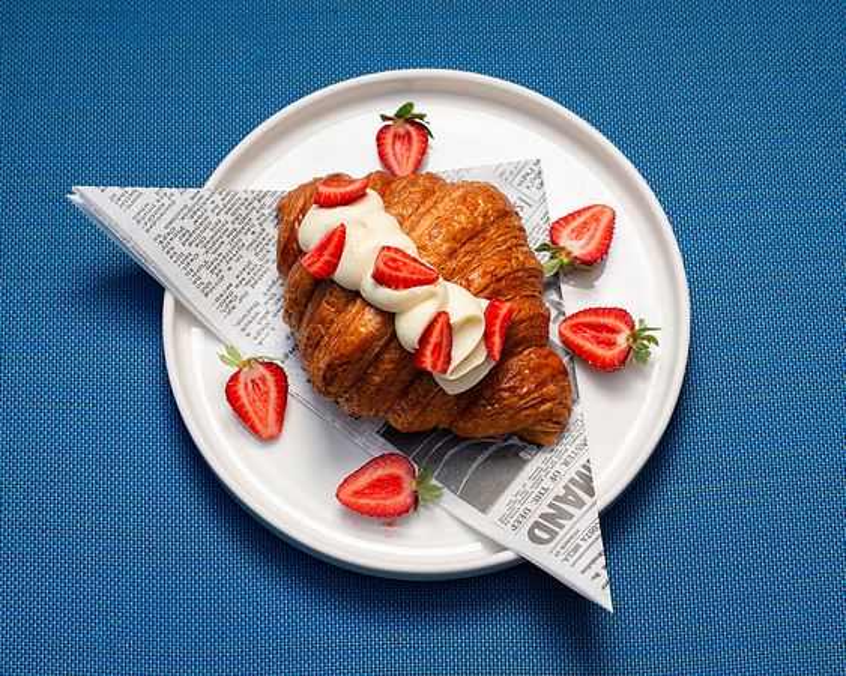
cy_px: 329
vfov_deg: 24.3
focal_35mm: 63
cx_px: 421
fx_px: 1573
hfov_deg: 30.1
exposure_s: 1/200
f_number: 5.6
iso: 200
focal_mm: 50
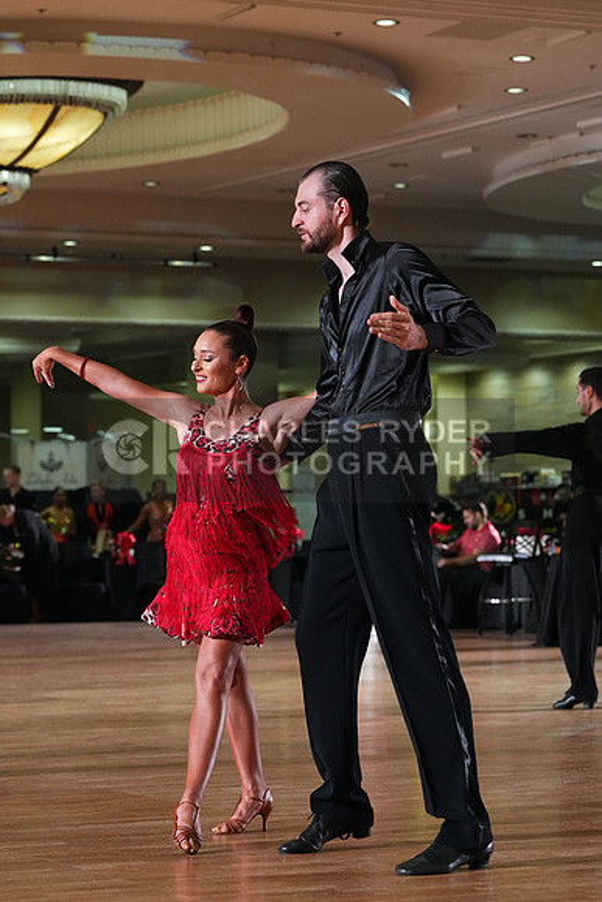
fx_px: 2883
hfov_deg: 11.9
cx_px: 301
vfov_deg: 17.8
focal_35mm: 115
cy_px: 451
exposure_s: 1/400
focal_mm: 115
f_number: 5.6
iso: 8000
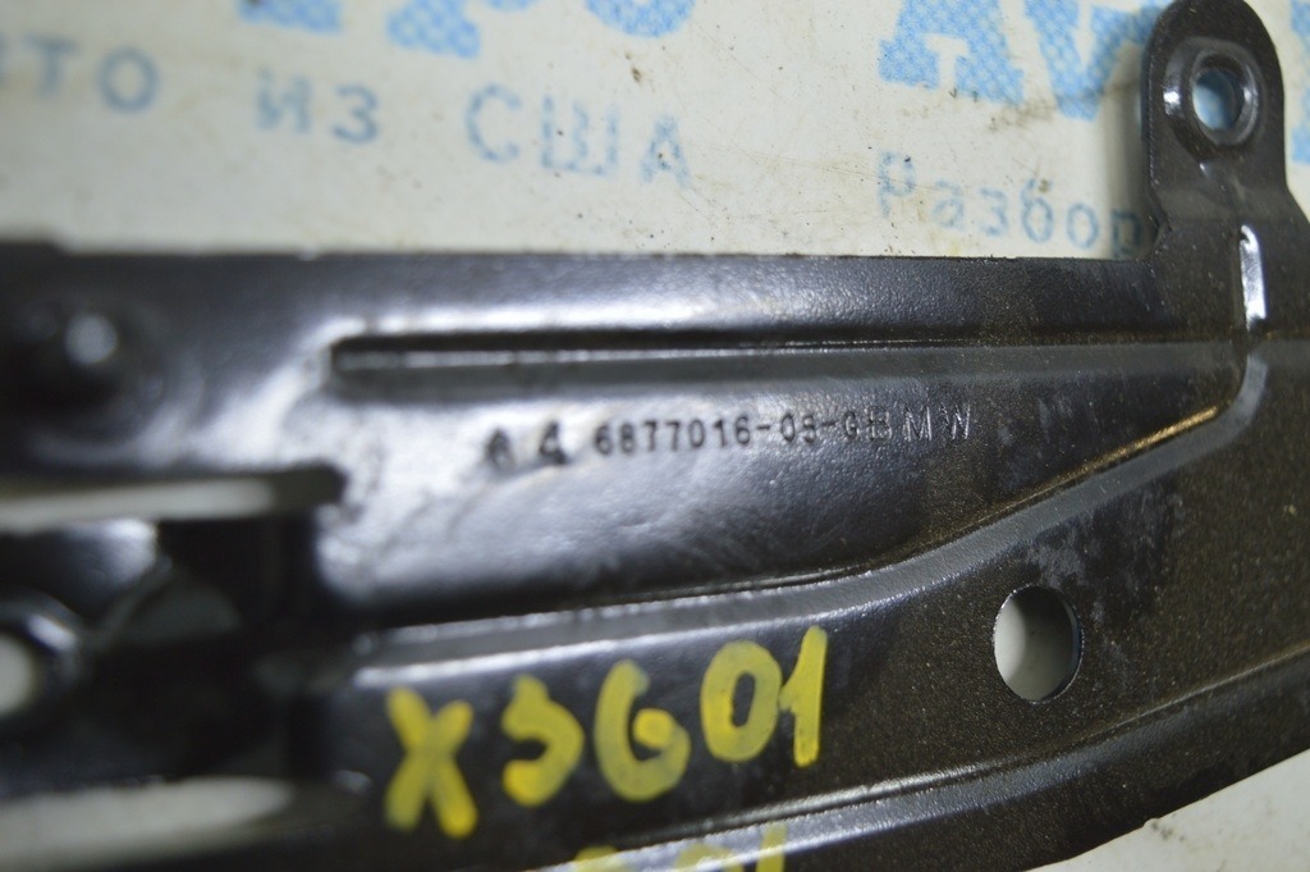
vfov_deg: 34.2
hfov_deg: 49.6
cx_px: 655
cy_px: 436
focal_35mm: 39
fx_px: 1418
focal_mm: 26
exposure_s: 1/40
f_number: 4
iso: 400
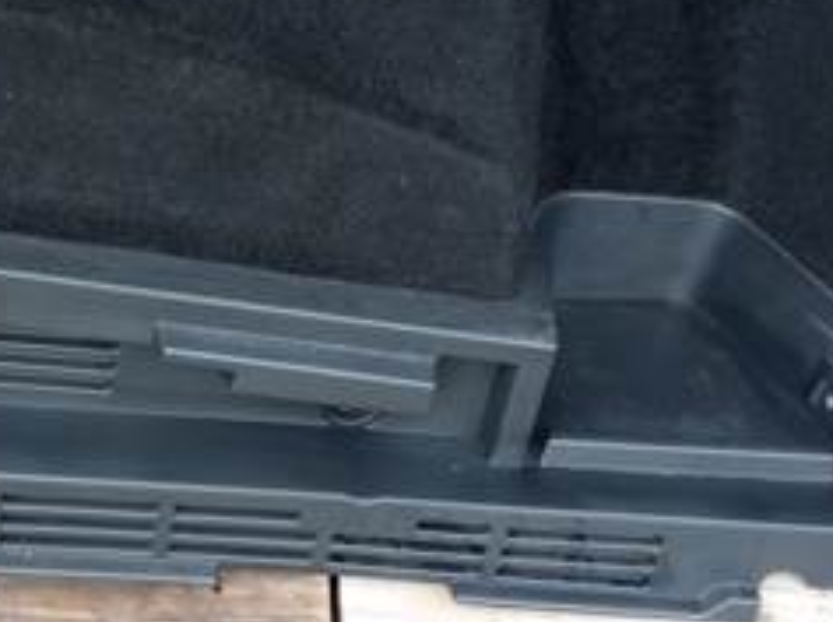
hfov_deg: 26.0
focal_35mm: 73
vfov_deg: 20.0
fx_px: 1754
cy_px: 170
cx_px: 120
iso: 133
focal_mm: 3.79
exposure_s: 1/50
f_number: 2.2
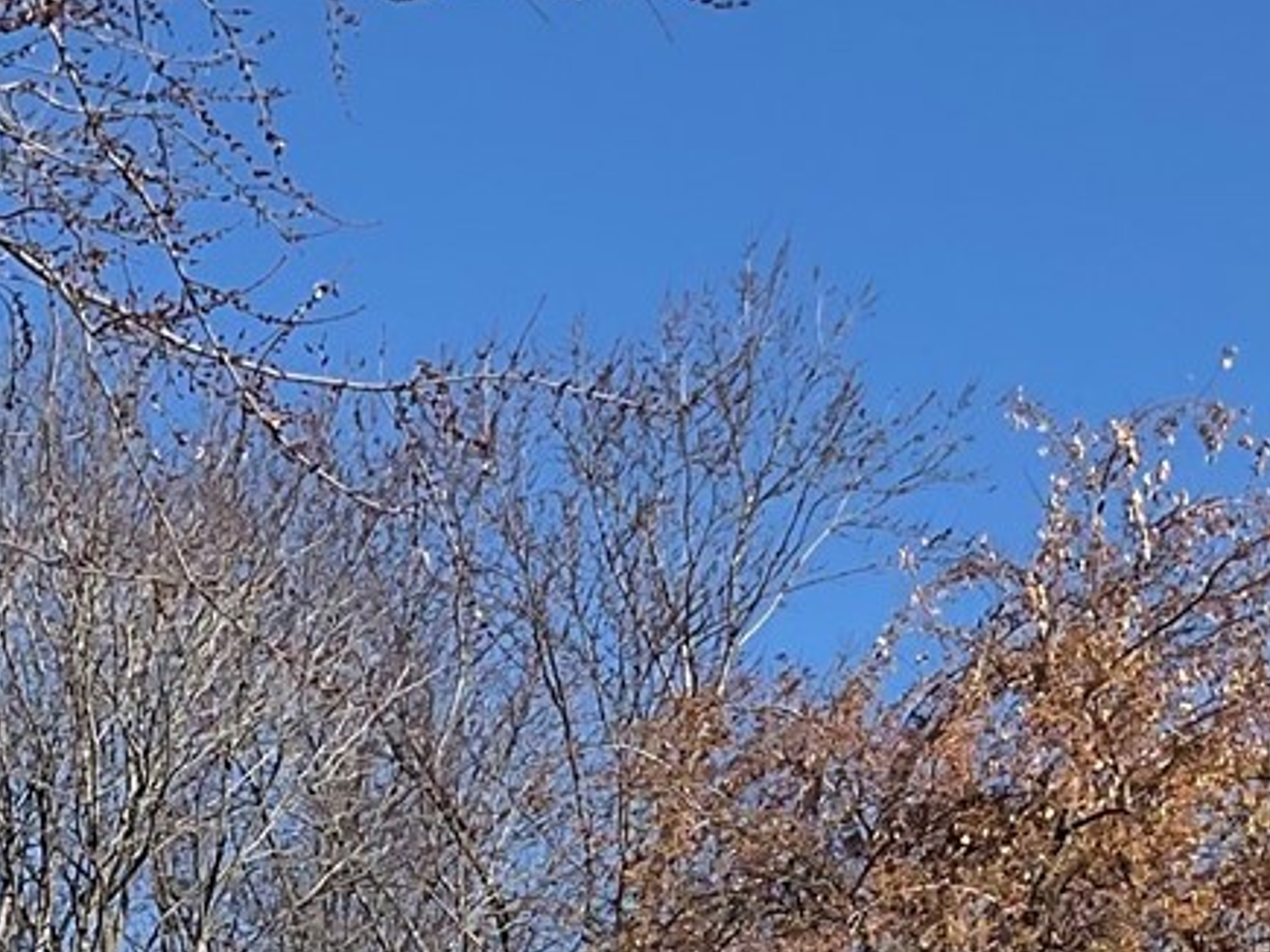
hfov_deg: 15.0
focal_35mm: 128
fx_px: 4695
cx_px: -152
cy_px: 1621
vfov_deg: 10.9
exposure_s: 1/3322
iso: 16
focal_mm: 3
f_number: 1.8
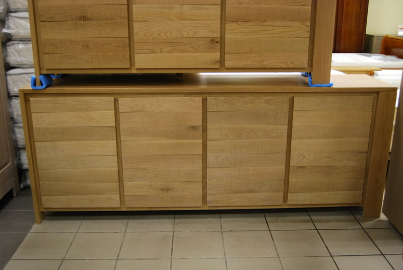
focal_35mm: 39
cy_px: 135
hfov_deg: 49.5
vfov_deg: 34.3
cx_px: 202
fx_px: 437
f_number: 4
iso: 800
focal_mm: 26
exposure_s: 1/30
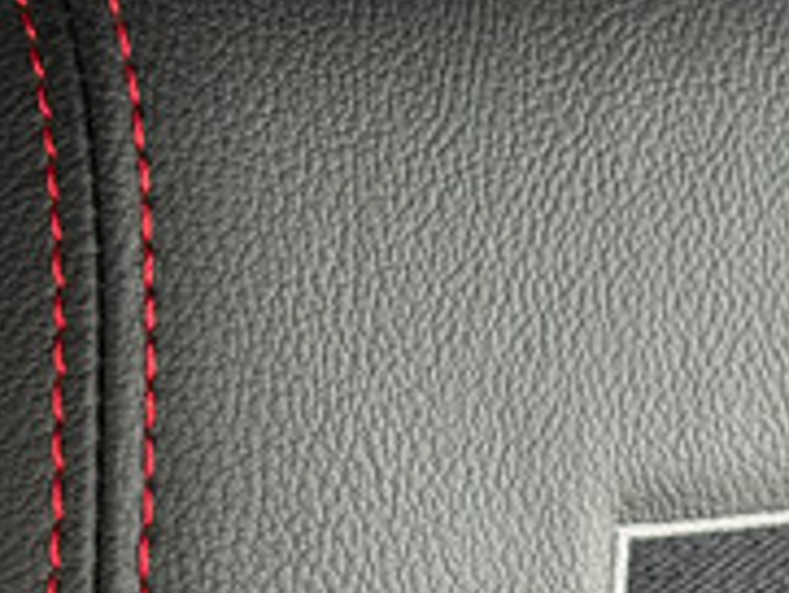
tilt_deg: +1.4
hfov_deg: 8.8
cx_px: 706
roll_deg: +10.0
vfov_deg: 6.6
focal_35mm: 223
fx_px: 5086
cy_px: 881
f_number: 1.78
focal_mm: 6.76
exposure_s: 1/60
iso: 125
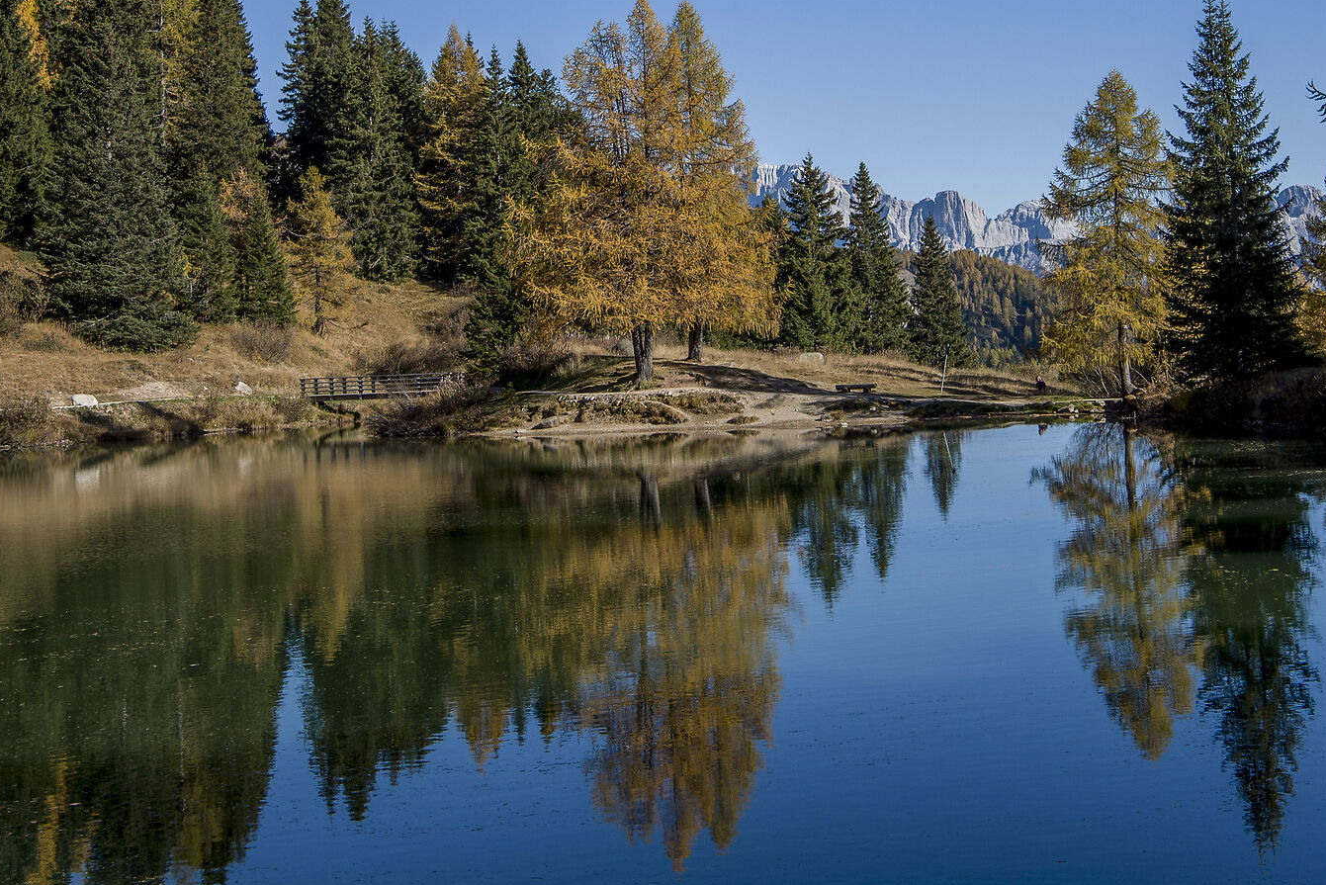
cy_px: 176
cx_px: 767
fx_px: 2505
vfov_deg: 19.8
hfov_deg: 29.6
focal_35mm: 68
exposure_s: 1/500
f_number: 8
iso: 100
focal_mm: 38
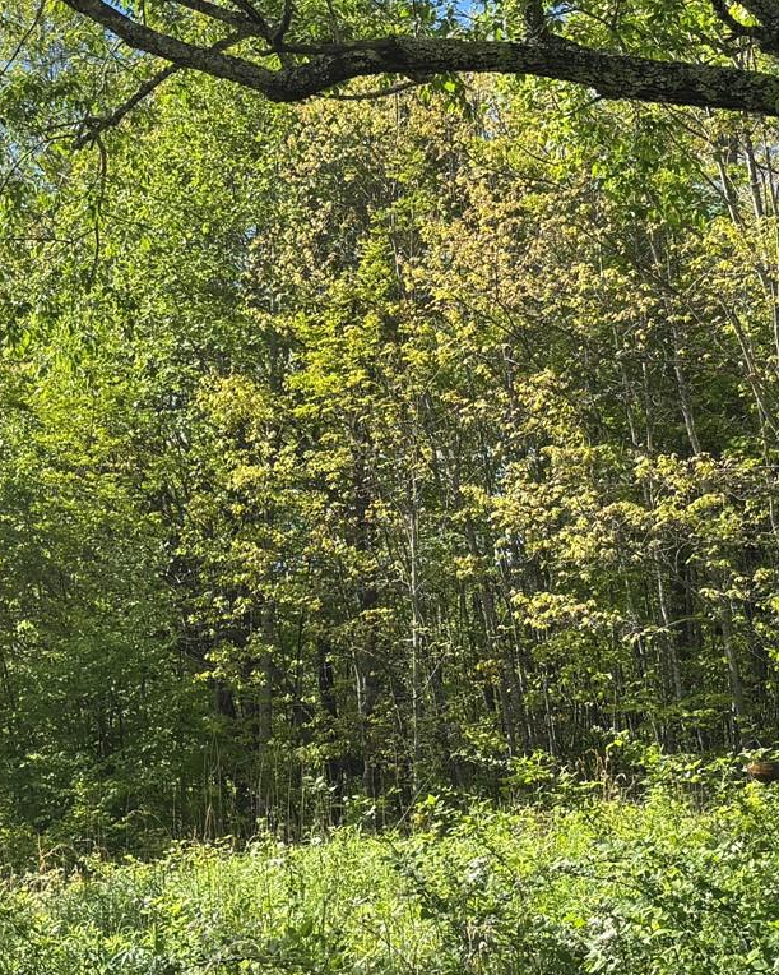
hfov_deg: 22.4
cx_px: 538
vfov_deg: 27.9
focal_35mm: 68
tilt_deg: +11.7
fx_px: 1960
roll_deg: -1.5
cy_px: 407
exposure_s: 1/1248
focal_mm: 5.96
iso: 50
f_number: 1.6
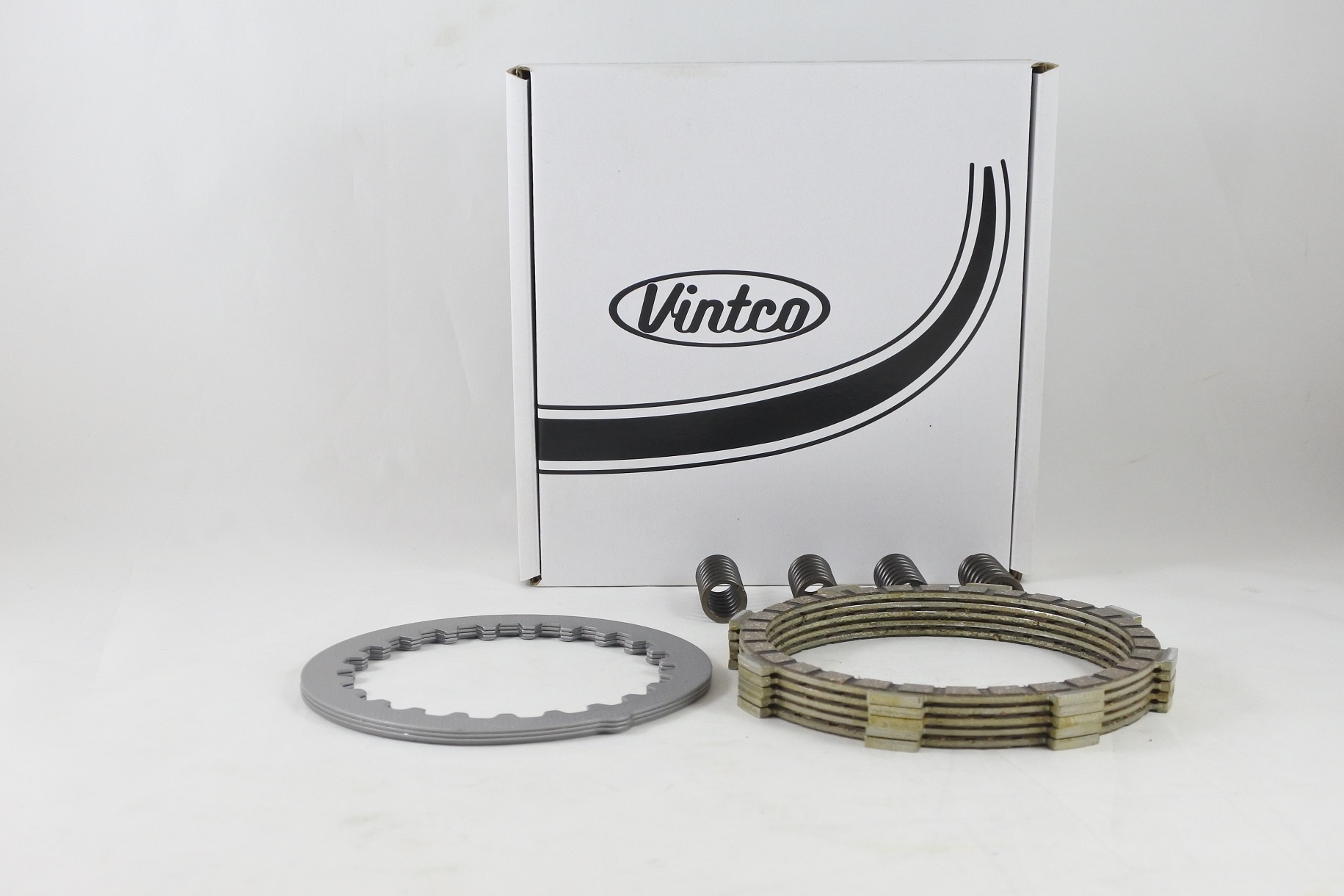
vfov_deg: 35.9
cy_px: 448
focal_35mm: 37
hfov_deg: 51.9
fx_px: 1381
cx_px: 672
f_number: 4
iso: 450
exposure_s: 1/125
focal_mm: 14
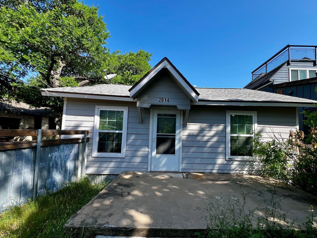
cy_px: 124
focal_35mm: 14
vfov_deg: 85.6
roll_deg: -1.3
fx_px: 128
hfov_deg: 101.9
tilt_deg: +2.1
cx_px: 170
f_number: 1.8
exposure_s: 1/558
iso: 32
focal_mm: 1.57
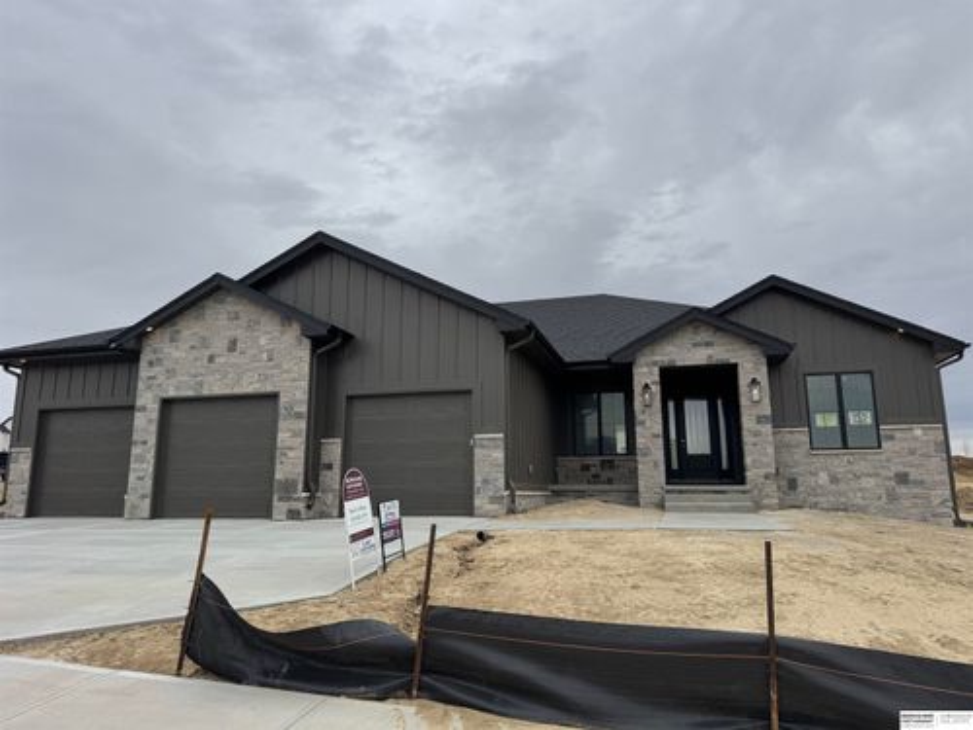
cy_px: 365
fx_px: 675
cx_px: 486
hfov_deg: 71.6
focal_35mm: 24
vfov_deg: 56.8
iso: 80
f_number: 1.78
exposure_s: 1/5348
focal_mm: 6.76
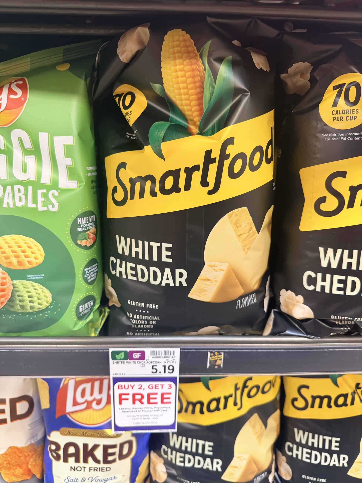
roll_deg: -1.2
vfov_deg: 71.6
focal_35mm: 24
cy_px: 242
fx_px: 335
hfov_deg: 56.8
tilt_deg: -27.7
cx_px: 181
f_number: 1.78
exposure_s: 1/63
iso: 200
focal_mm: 6.76
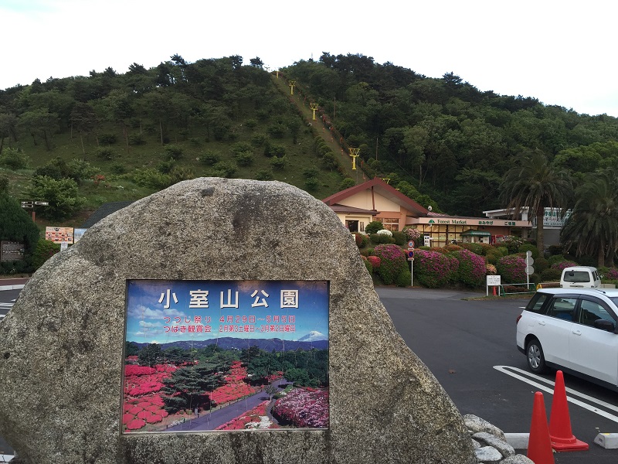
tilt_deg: +1.3
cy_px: 232
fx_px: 518
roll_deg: -0.5
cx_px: 309
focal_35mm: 29
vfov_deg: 48.2
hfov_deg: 61.7
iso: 32
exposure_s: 1/60
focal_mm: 4.15
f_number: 2.2
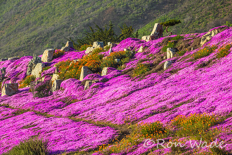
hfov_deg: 11.6
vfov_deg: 7.8
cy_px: 78
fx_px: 1141
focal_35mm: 177
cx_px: 116
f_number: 10
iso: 320
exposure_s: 1/500
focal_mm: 64.84
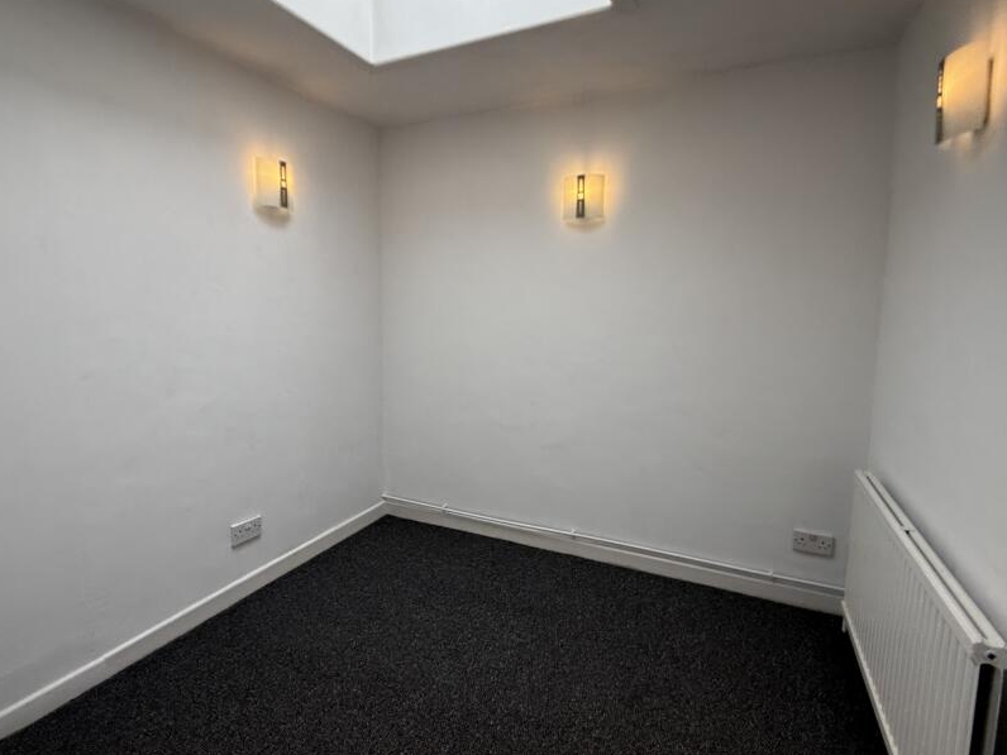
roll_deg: -0.7
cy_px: 355
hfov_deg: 87.8
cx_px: 500
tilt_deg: -5.3
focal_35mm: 18
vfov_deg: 71.5
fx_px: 524
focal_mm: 2.22
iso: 50
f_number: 2.2
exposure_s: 1/132
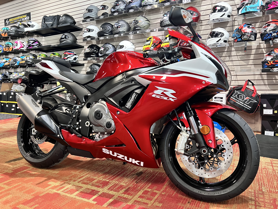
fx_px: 209
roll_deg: +0.2
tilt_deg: -5.9
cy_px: 104
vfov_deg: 53.1
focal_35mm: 26
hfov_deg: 67.3
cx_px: 139
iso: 400
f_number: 1.5
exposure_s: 1/60
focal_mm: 5.7
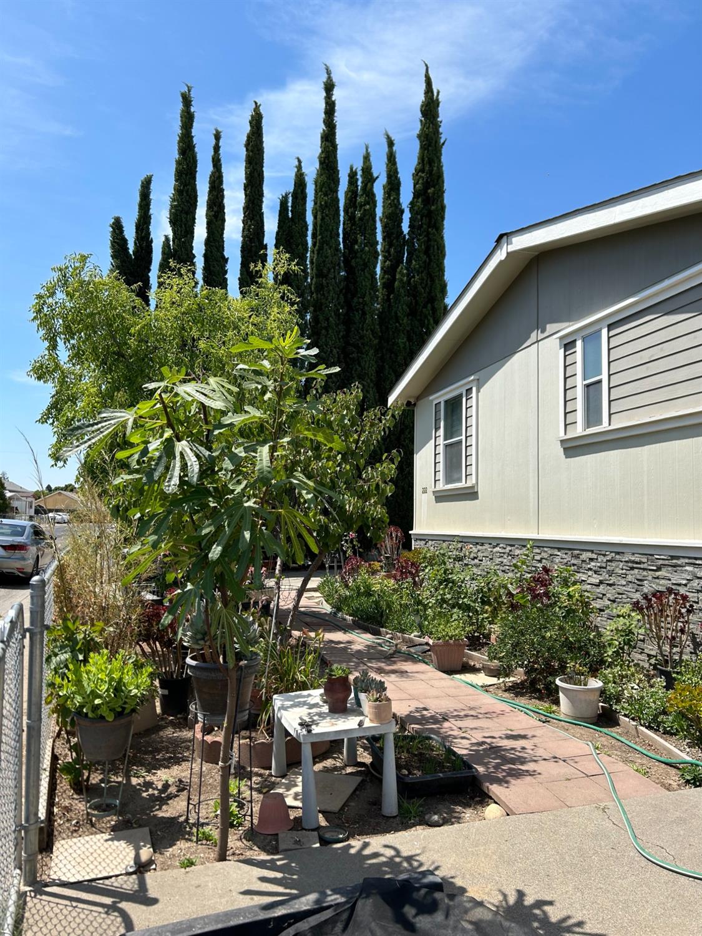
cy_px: 468
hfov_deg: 53.1
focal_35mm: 26
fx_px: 703
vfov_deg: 67.3
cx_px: 351
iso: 50
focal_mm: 5.7
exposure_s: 1/3704
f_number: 1.5
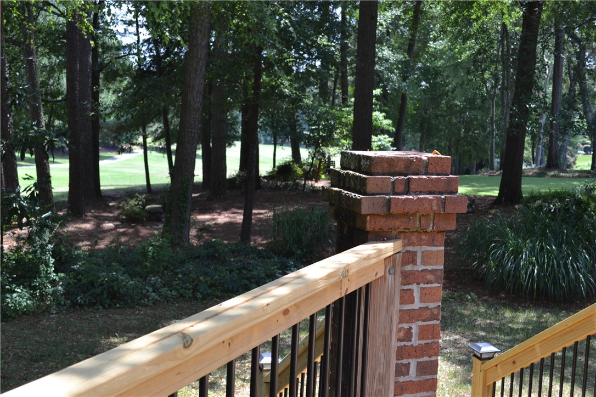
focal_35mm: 48
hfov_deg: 41.1
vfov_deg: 28.1
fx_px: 795
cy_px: 198
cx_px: 298
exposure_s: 1/125
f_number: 5.6
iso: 200
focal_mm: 32
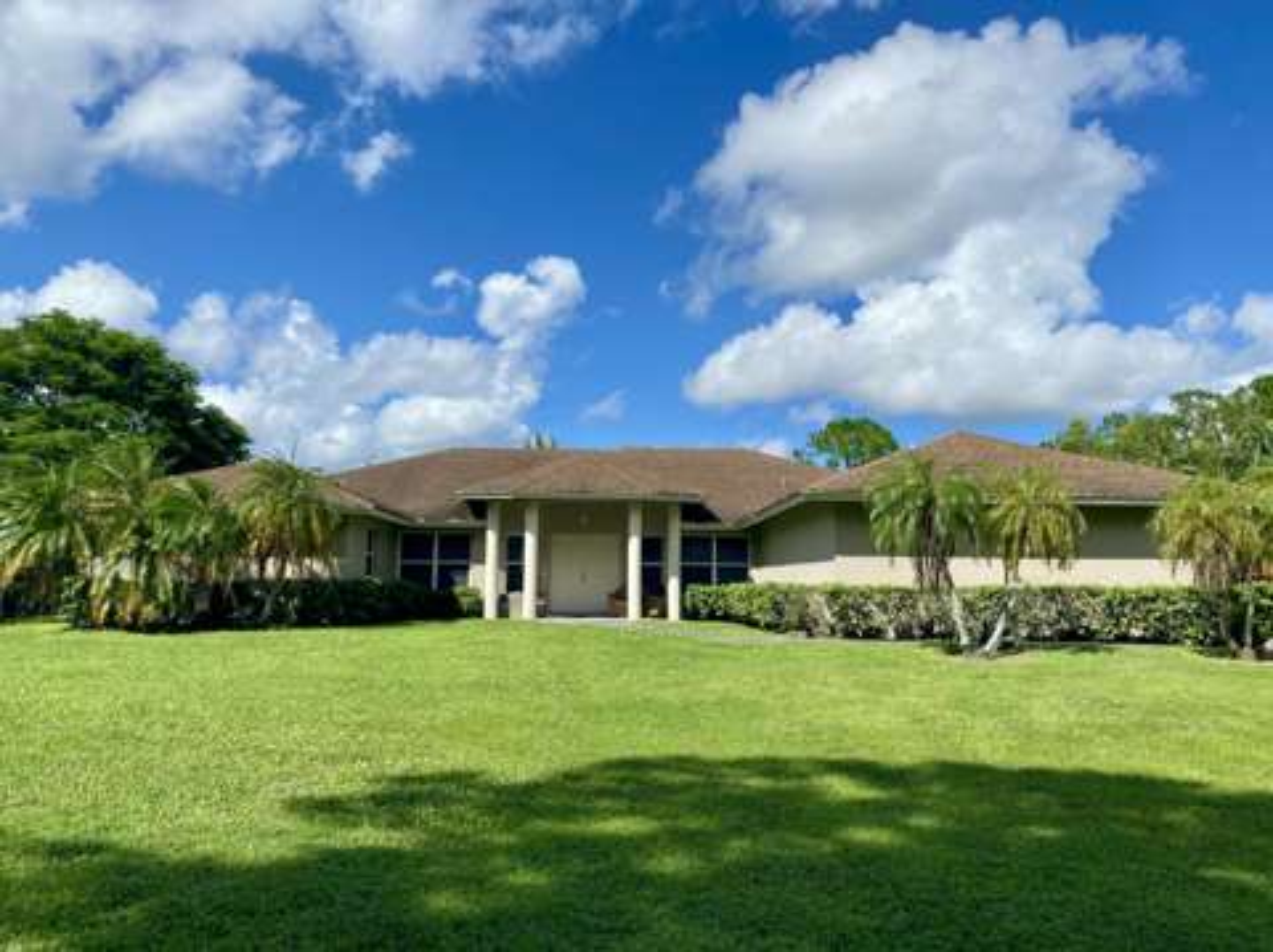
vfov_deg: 53.0
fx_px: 955
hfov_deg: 67.4
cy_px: 476
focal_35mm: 26
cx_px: 636
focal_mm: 4.25
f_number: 1.8
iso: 32
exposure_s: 1/3497
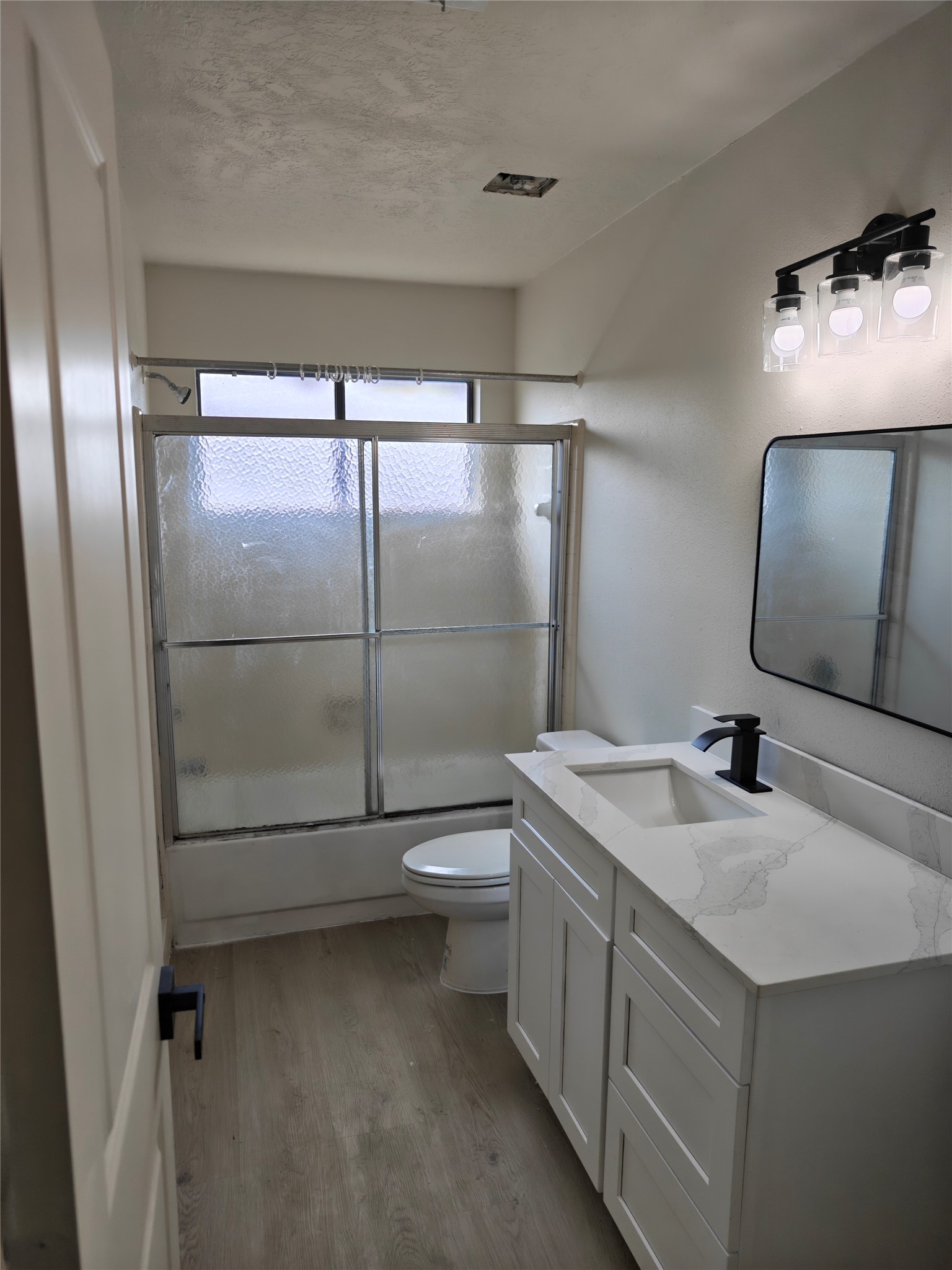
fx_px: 880
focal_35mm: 24
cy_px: 635
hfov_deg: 56.8
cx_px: 476
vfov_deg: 71.6
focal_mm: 6.57
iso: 50
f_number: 1.68
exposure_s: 1/417
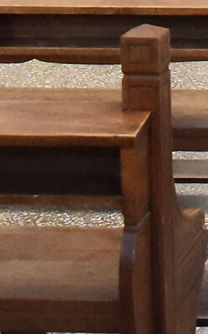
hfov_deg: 7.9
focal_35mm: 149
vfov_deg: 12.7
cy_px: -281
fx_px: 1352
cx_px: 547
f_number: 5.6
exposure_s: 1/250
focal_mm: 24
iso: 12800
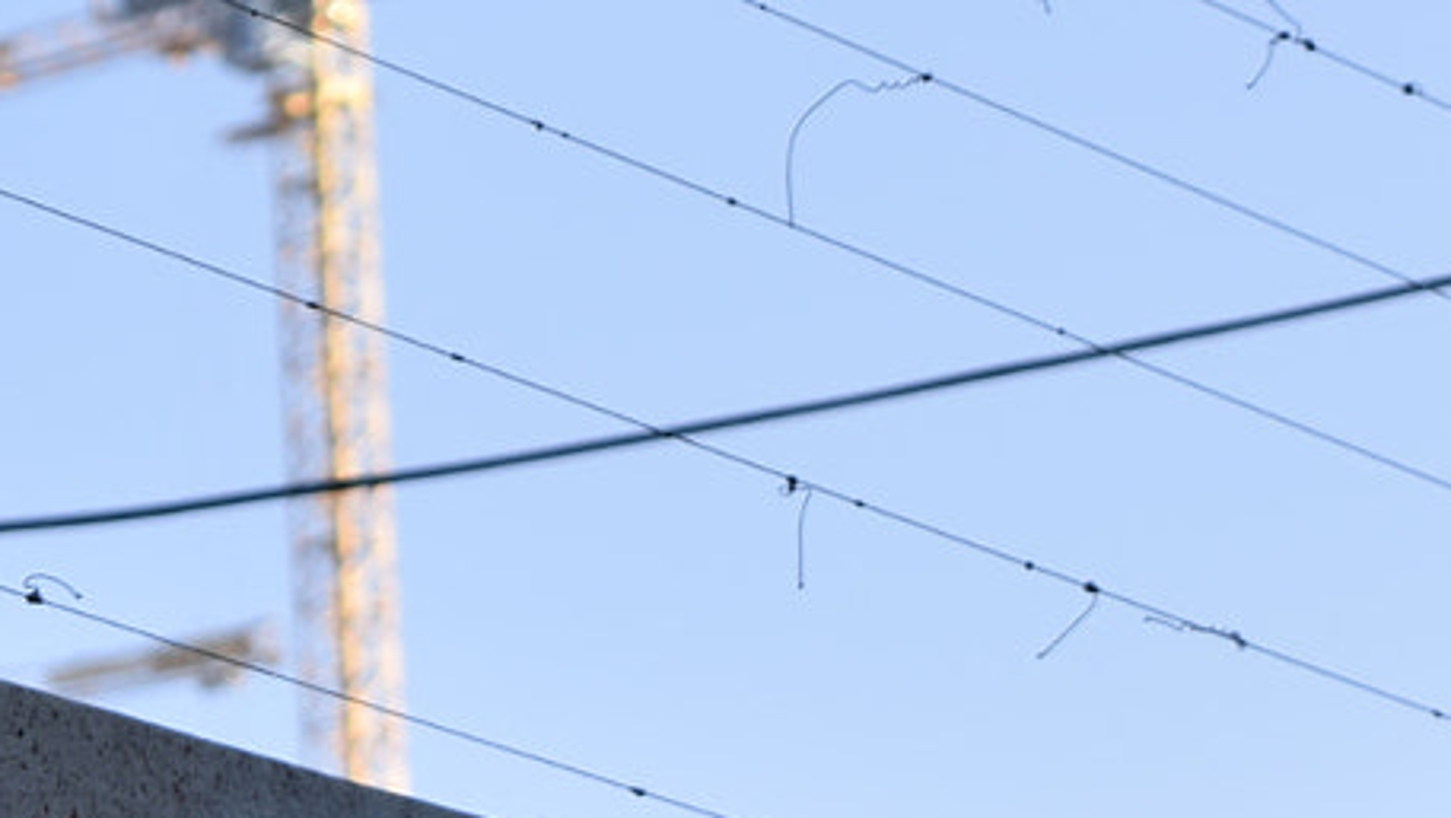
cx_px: 430
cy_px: -137
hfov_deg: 7.1
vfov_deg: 4.0
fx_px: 11657
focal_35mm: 303
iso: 100
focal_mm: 55
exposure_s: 1/160
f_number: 5.6
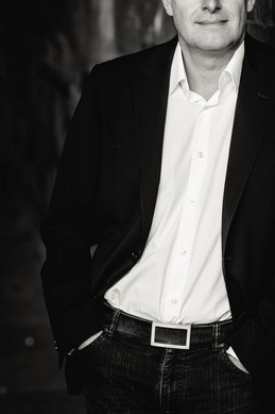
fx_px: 1284
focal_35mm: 112
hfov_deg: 12.2
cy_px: 147
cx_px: 176
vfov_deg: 18.2
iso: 320
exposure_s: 1/200
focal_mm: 85
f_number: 2.8
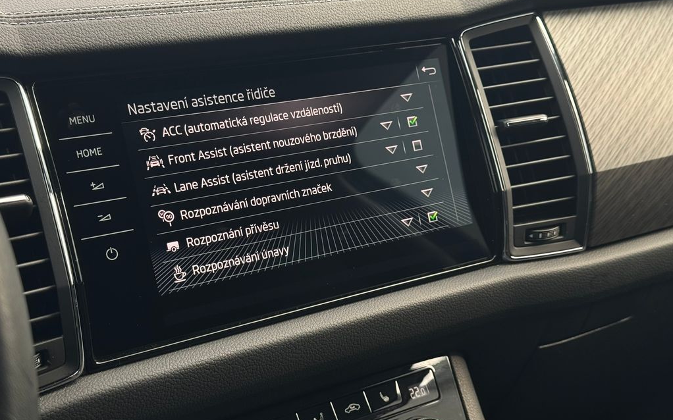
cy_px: 223
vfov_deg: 25.3
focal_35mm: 51
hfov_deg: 39.6
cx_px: 336
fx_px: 935
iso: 50
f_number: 1.78
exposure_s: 1/121
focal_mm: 6.76
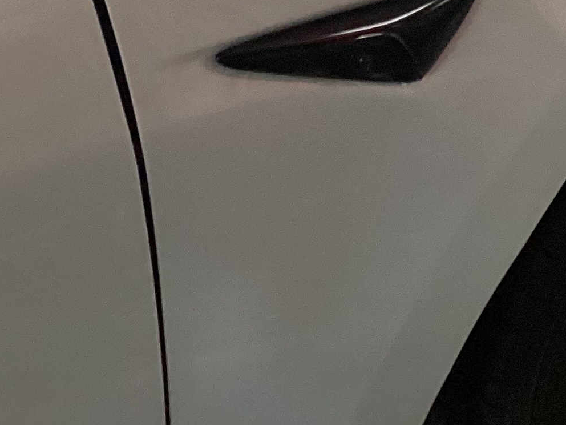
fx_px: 1668
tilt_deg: -38.5
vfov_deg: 13.5
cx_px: 536
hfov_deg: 18.8
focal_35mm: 102
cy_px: -237
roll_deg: -1.8
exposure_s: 1/50
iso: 160
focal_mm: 3.3
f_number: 2.4
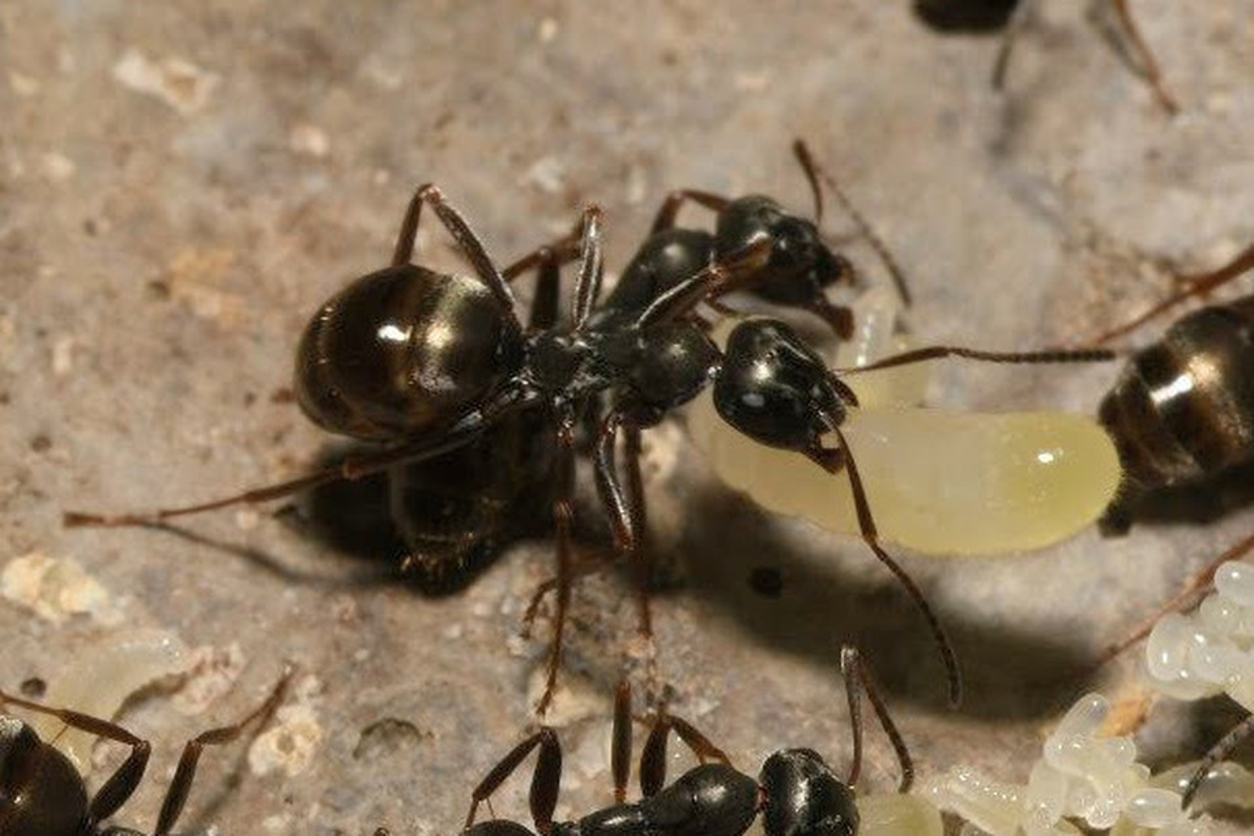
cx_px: 627
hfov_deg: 13.0
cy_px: 418
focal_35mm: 158
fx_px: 5486
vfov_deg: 8.7
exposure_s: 1/60
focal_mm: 105
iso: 100
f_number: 29
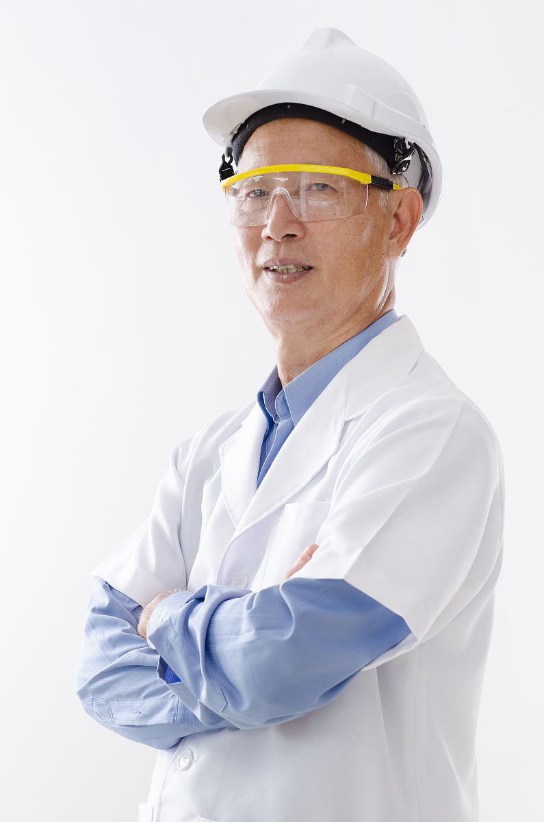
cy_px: 411
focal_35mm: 93
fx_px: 2117
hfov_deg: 14.6
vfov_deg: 22.0
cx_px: 272
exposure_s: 1/100
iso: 160
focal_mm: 62
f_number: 5
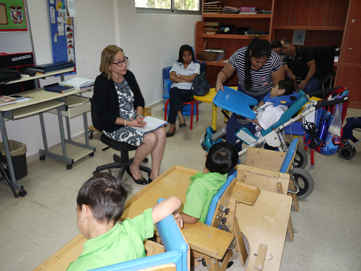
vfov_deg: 49.7
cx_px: 180
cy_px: 136
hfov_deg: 63.4
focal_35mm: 28
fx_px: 292
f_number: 3.5
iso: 160
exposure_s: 1/60
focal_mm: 14
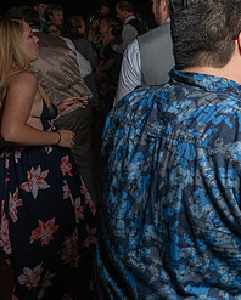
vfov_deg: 36.2
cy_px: 95
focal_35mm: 51
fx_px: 454
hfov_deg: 26.1
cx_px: 298
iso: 2000
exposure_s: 1/250
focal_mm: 21
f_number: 5.6
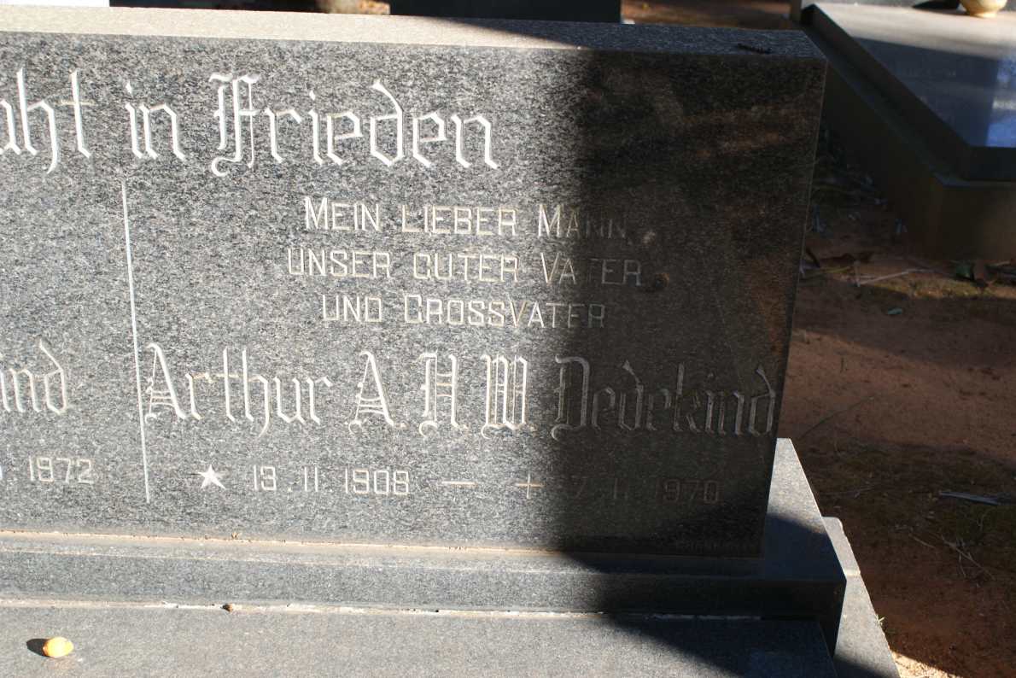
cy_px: 339
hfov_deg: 43.6
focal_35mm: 45
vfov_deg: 29.9
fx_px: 1270
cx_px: 508
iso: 100
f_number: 5.6
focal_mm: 30
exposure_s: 1/60
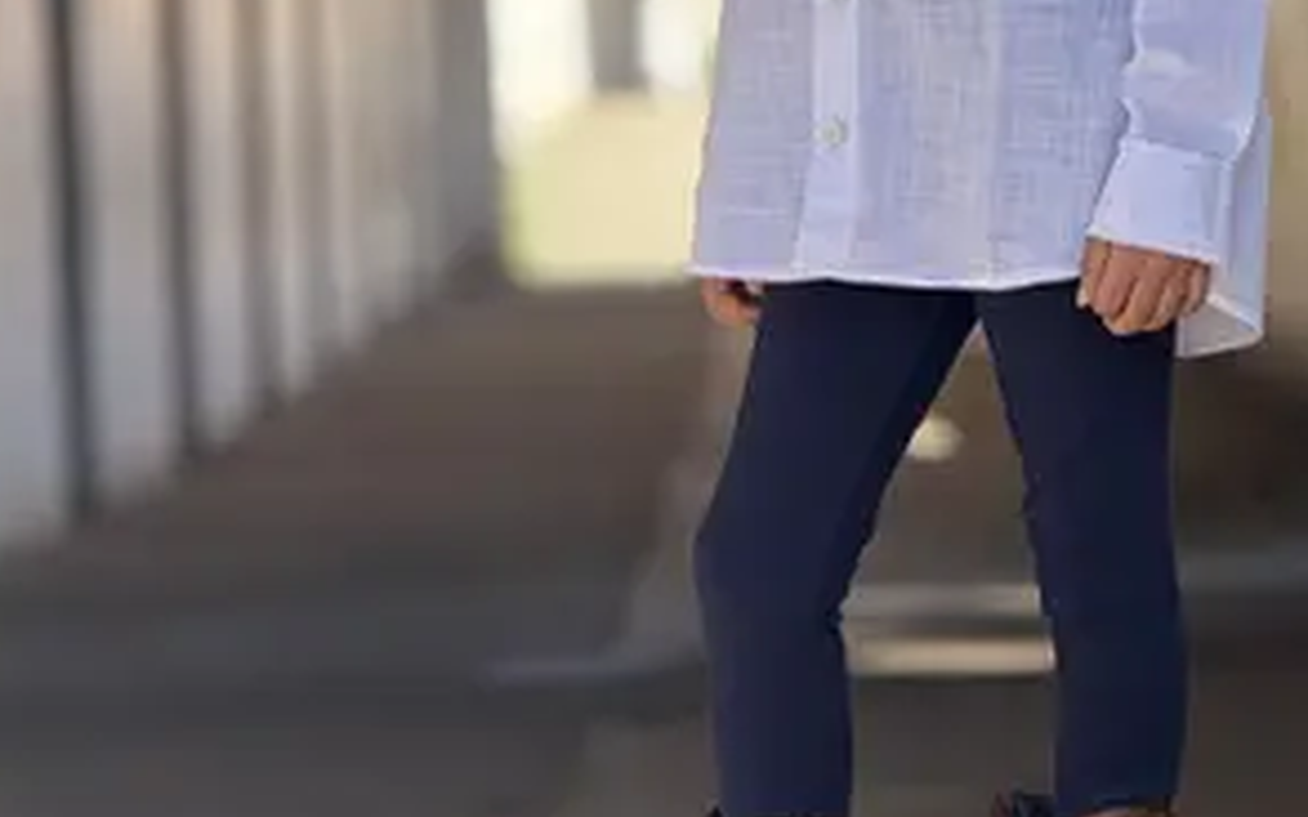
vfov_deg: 5.3
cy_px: 76
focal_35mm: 249
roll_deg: +2.2
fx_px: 8874
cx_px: 911
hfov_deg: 8.4
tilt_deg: +0.5
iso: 64
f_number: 2.8
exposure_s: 1/344
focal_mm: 15.66
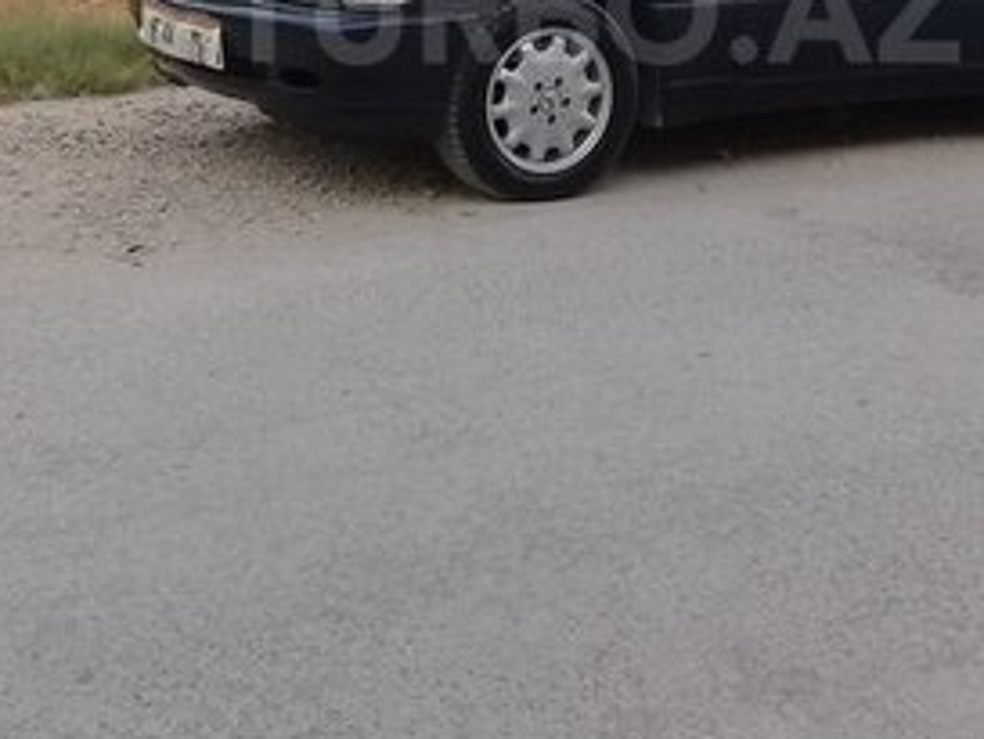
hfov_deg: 25.9
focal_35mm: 75
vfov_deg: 19.1
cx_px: 591
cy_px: 9
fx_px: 2133
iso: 64
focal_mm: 3.3
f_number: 2.2
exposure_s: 1/100
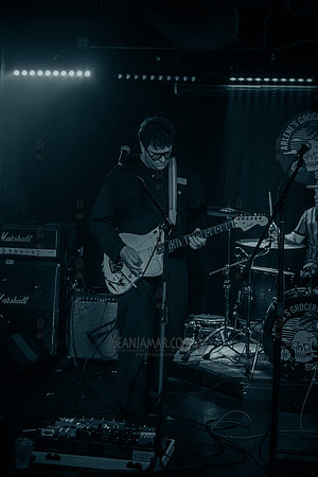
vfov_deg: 35.6
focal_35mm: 56
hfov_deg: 24.2
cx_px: 159
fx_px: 742
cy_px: 238
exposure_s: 1/320
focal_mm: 56
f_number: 3.2
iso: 16000
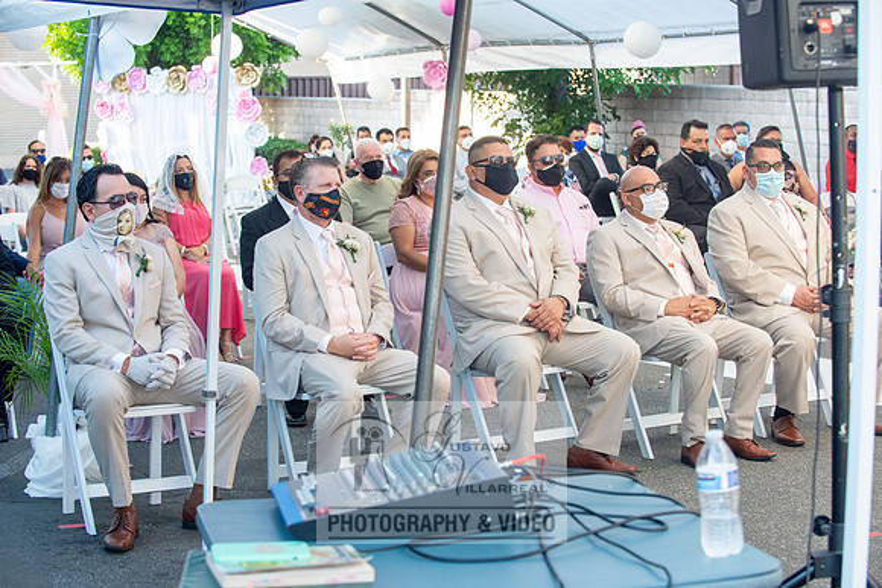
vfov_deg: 19.5
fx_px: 1715
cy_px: 294
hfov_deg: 28.8
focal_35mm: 70
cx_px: 441
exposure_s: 1/160
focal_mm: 70
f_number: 5.6
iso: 640
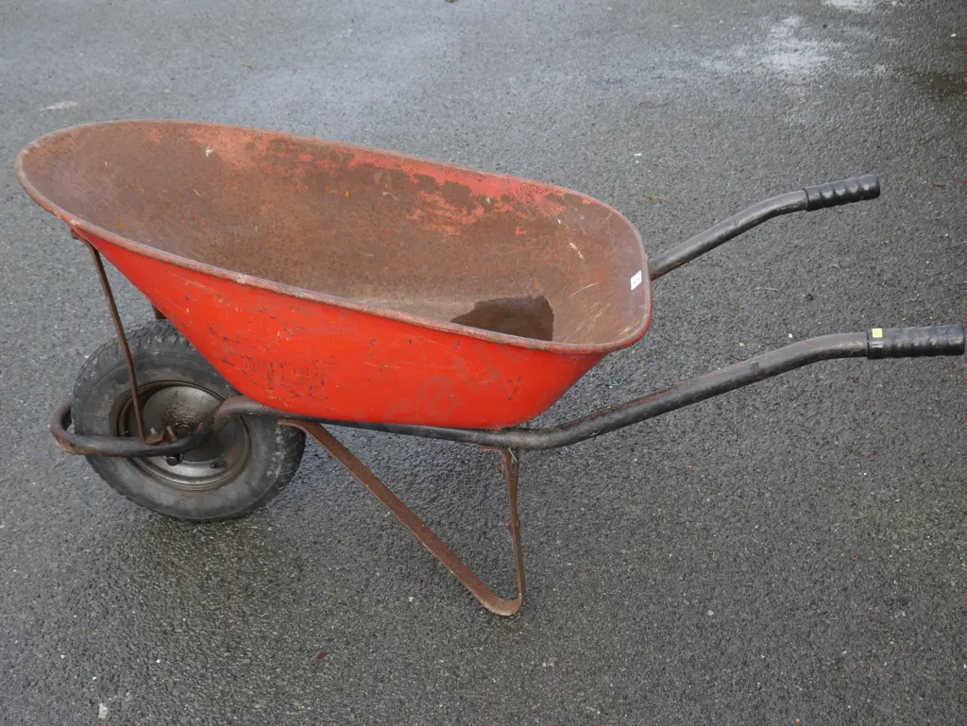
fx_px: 1174
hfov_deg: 44.8
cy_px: 363
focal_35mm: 42
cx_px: 484
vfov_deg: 34.4
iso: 200
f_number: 6.3
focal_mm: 21
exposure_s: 1/160
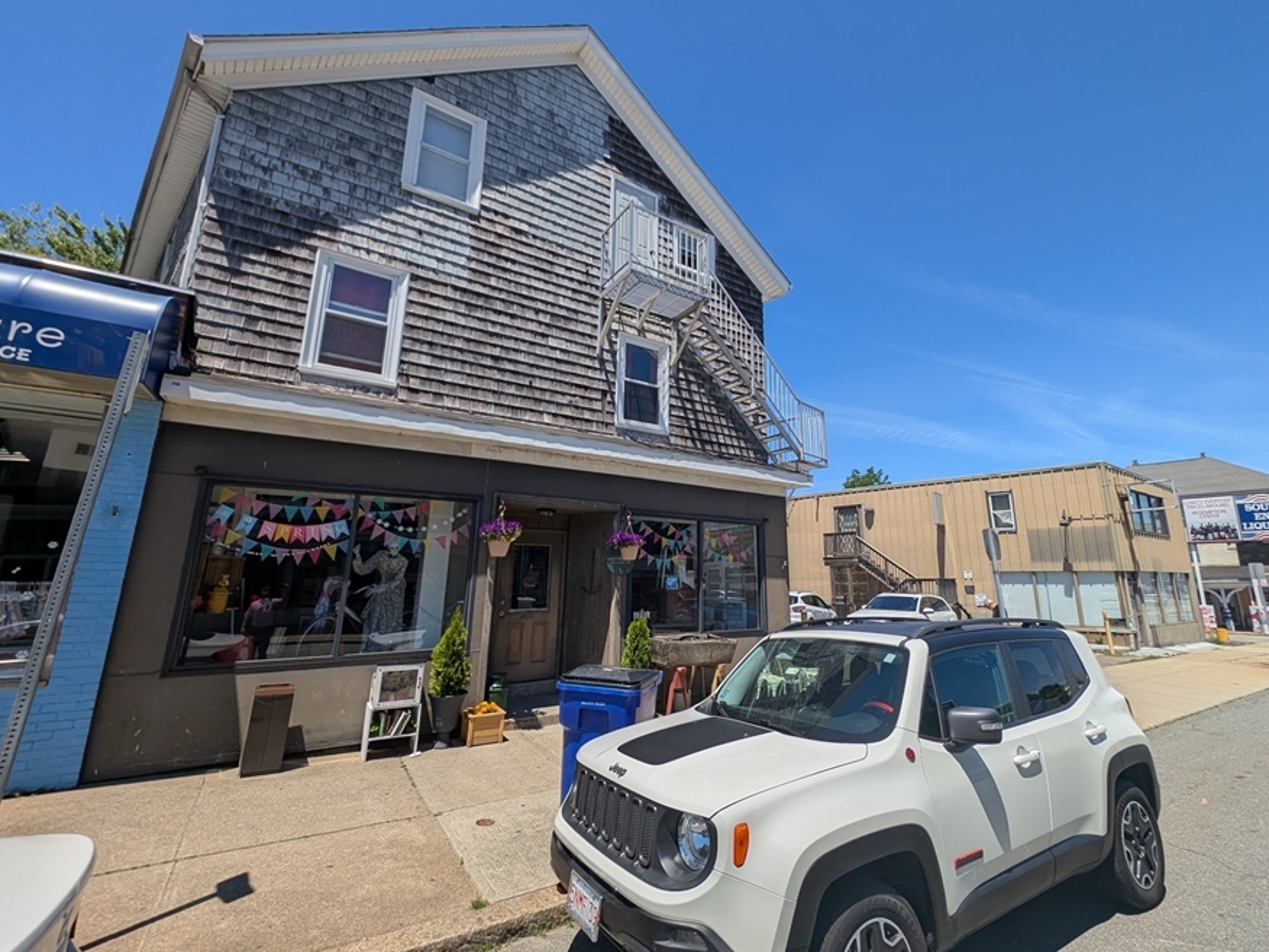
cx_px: 687
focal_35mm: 14
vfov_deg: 85.6
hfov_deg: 101.8
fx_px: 513
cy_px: 446
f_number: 1.95
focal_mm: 2.23
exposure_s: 1/3311
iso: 42
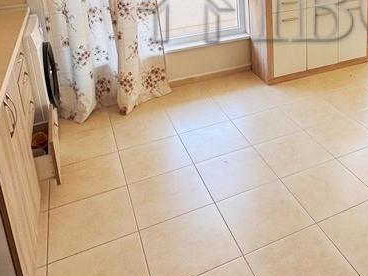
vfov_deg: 34.3
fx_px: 415
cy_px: 16
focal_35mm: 39
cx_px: 285
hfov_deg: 45.8
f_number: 2.2
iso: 50
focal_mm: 2.22
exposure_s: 1/99
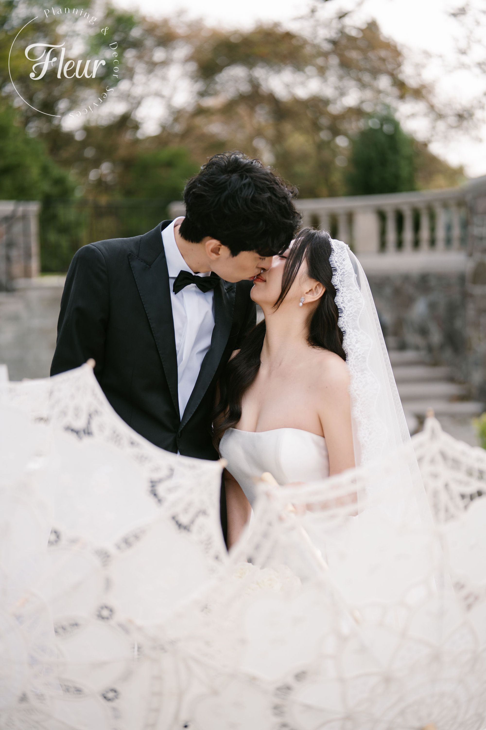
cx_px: 243
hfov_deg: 27.0
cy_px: 365
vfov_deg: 39.6
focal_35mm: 50
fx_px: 1012
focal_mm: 50
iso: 100
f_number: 1.4
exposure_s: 1/1250
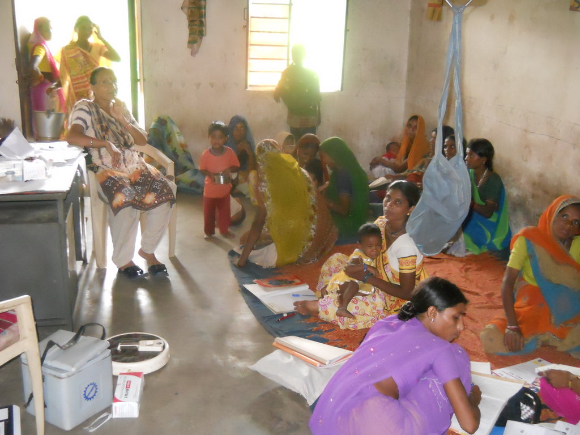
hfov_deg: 45.8
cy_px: 218
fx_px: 687
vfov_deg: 35.1
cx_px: 290
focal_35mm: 41
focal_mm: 6.72
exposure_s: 1/30
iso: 640
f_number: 3.1
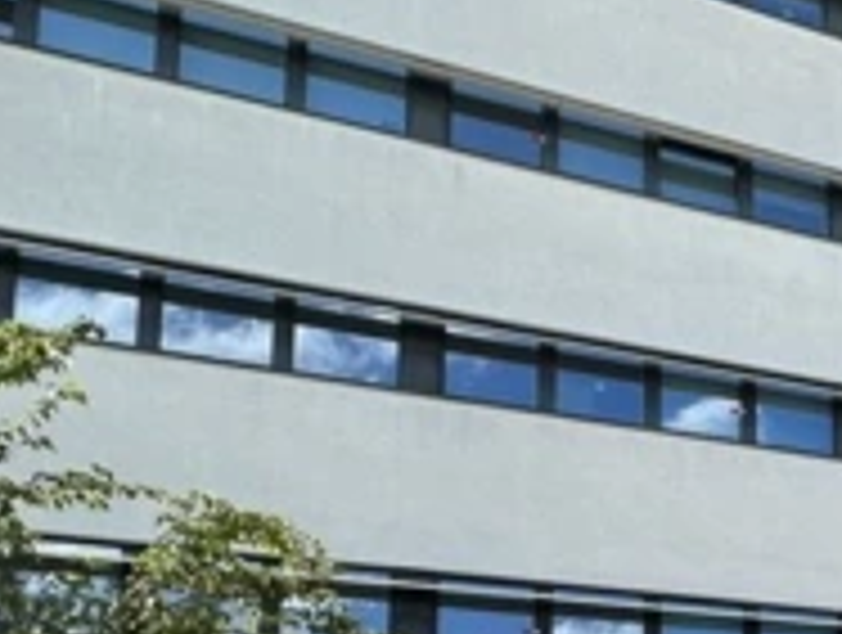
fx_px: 1145
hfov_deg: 33.1
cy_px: 805
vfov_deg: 26.6
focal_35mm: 47
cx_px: 1006
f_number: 2.2
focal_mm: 2.22
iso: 50
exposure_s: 1/1033
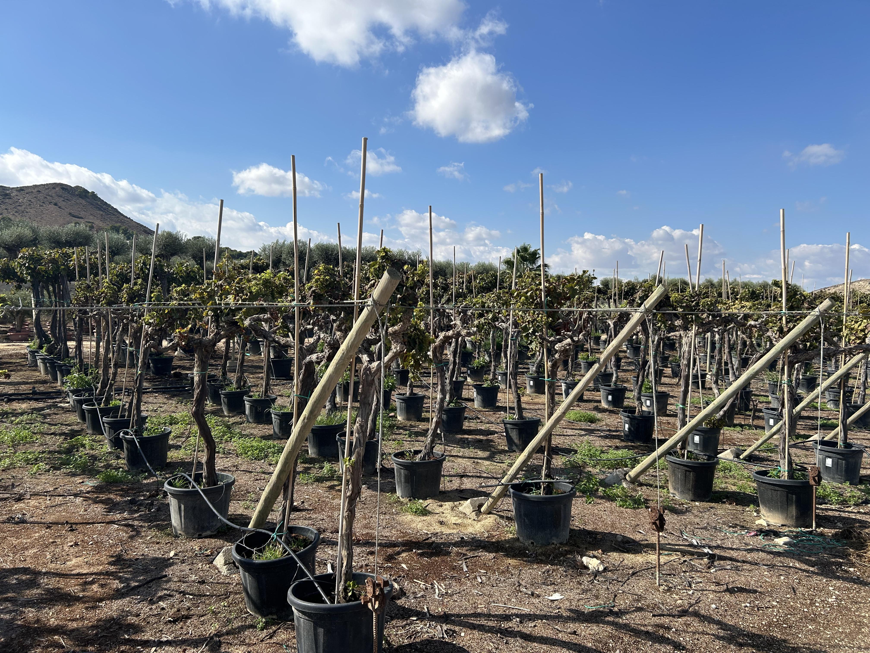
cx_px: 435
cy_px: 326
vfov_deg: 53.1
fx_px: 653
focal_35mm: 26
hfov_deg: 67.3
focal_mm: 5.7
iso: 50
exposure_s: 1/4274
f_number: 1.5
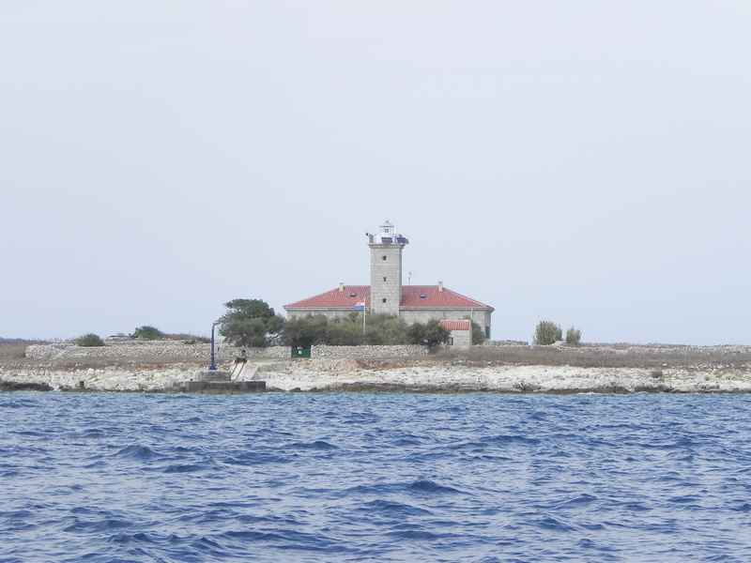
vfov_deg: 11.5
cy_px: 282
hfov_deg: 15.3
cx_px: 376
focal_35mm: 129
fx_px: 2799
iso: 160
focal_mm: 23
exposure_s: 1/304
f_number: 6.3
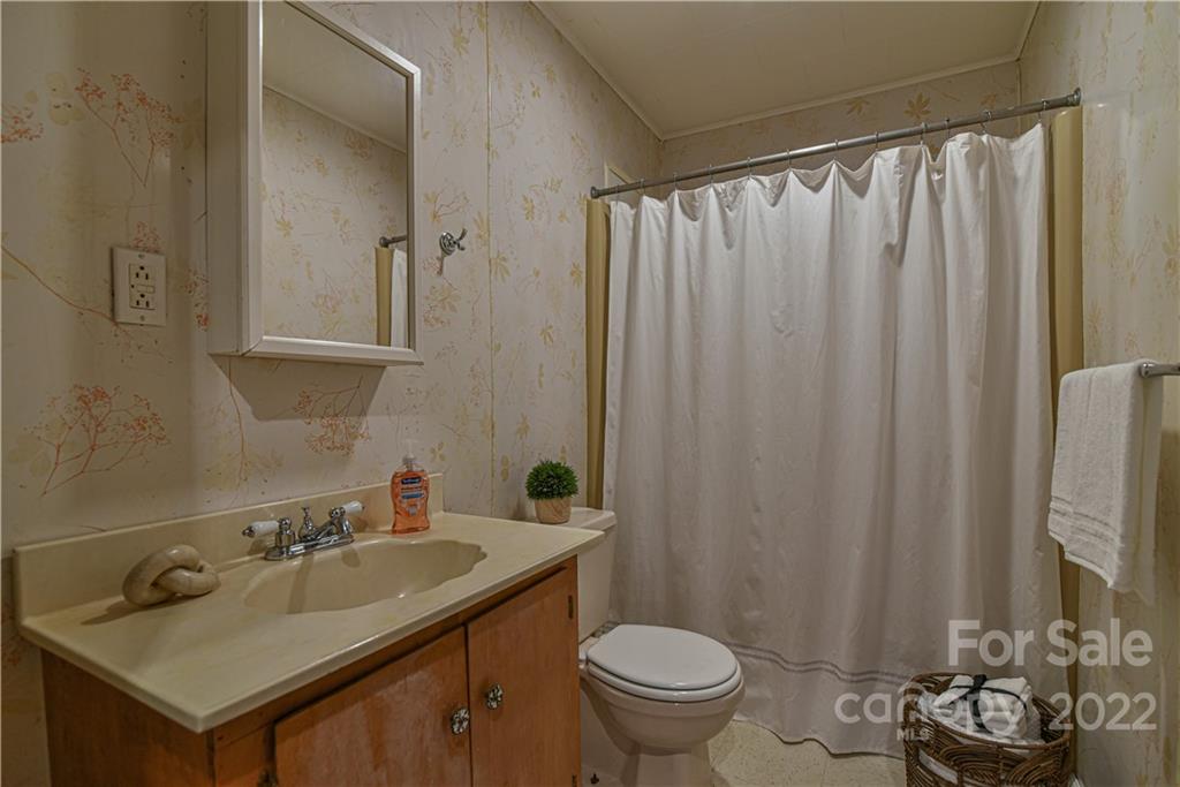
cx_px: 590
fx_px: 524
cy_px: 394
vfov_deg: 73.8
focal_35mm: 16
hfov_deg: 96.7
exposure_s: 1/80
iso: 800
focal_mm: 16
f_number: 4.5
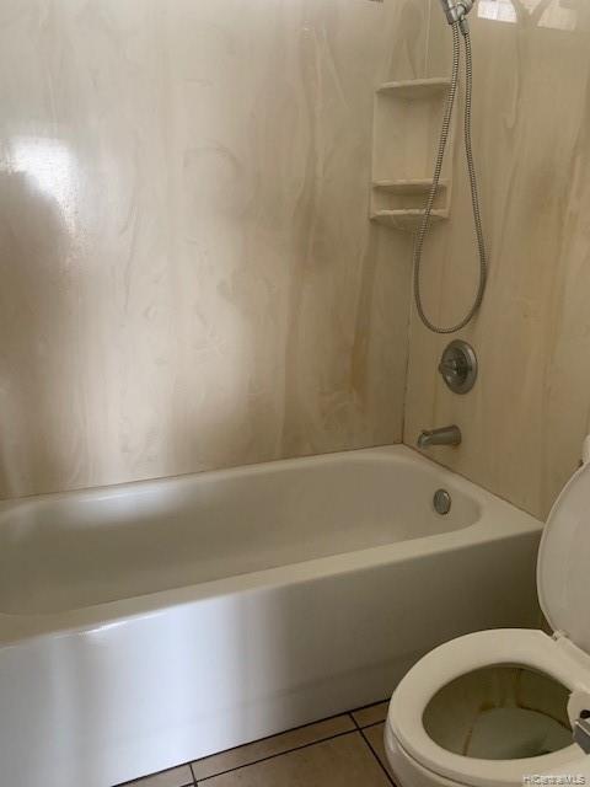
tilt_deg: -13.6
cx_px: 295
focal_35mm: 26
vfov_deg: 67.3
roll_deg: +0.2
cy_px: 394
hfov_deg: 53.1
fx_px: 591
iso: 160
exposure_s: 1/60
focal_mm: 4.25
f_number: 1.8
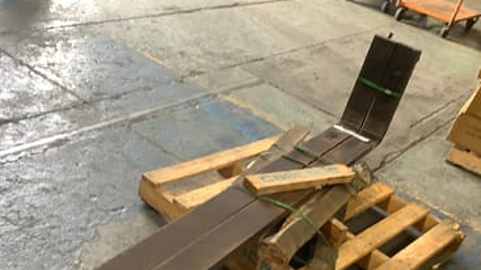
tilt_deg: -34.6
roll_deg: -12.8
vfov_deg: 25.3
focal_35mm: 46
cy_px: 229
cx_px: 201
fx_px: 586
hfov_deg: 44.4
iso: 125
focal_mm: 3.3
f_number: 2.4
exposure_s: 1/50
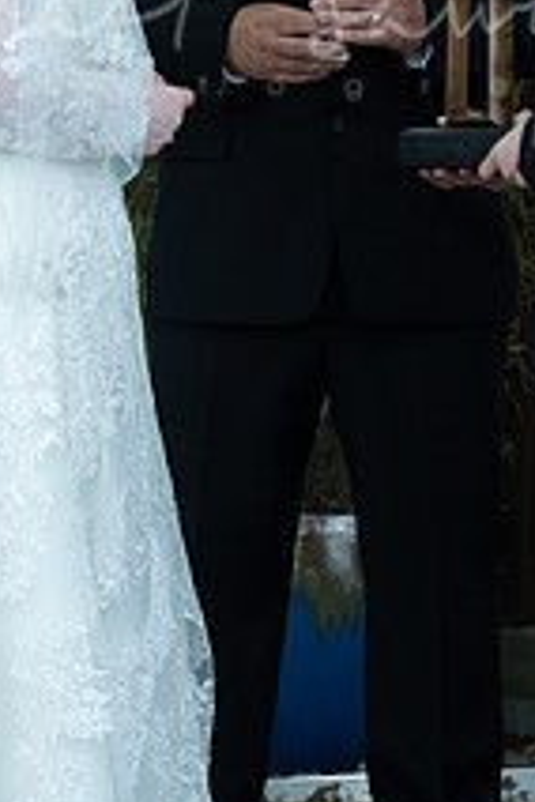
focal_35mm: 366
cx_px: 301
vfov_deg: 5.6
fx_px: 8158
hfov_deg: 3.8
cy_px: 15
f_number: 4.6
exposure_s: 1/1100
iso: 800
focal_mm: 115.3
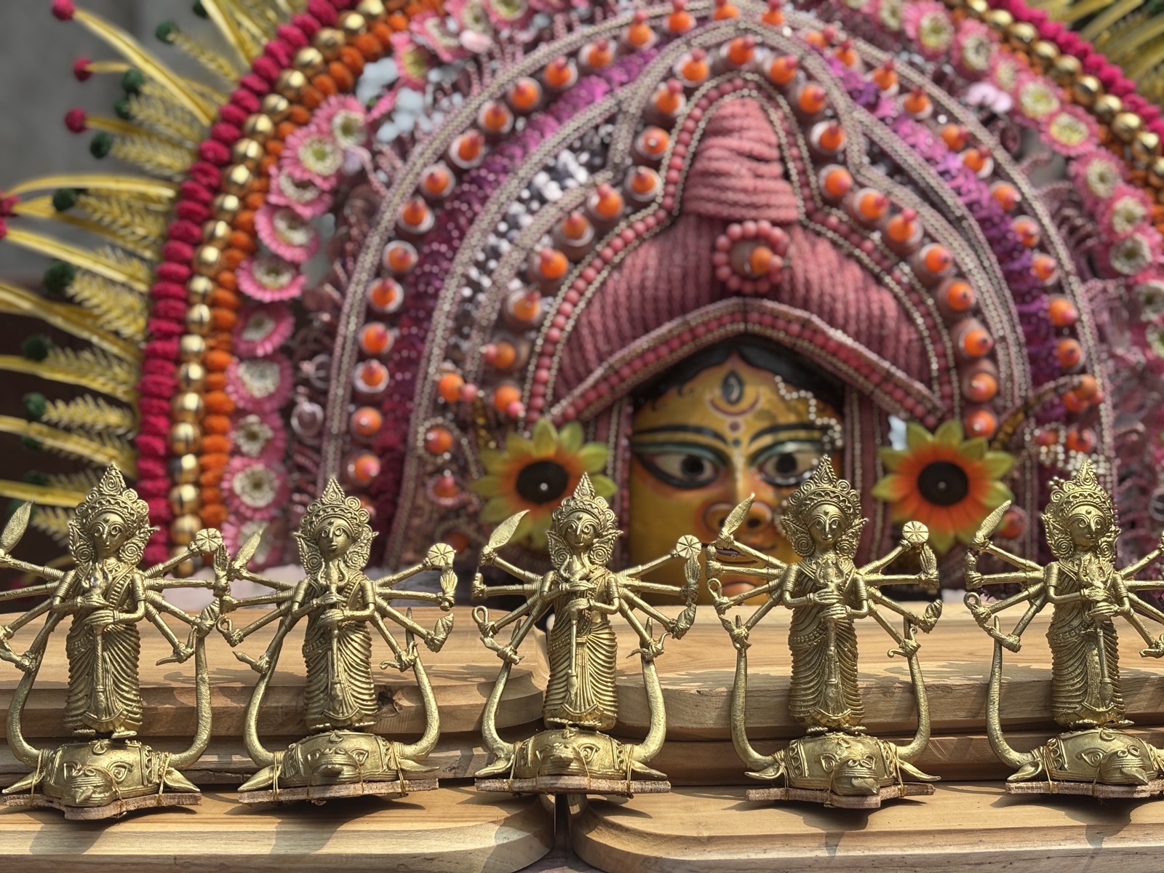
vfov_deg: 28.0
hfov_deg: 36.8
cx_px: 582
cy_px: 436
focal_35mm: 52
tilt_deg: -6.8
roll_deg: +0.3
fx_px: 1749
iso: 40
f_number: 1.6
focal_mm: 5.96
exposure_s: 1/1984
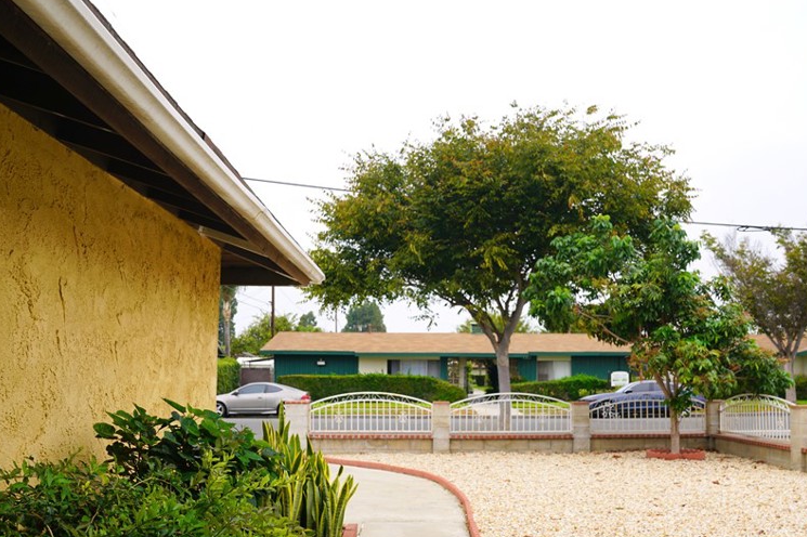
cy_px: 312
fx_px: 739
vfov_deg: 39.8
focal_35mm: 33
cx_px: 440
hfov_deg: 57.2
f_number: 5
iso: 100
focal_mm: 24
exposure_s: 1/160
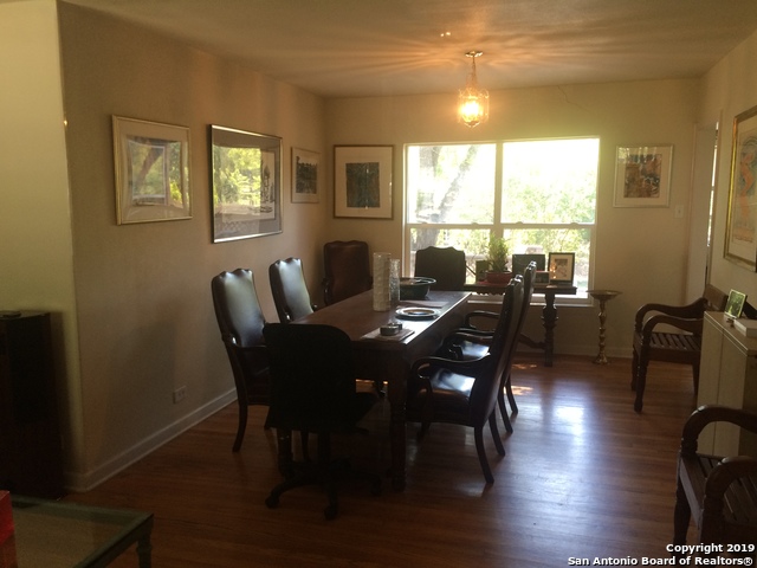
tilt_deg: -8.2
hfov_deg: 61.7
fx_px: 634
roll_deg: +0.8
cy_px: 284
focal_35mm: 29
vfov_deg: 48.2
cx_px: 378
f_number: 2.2
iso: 50
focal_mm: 4.15
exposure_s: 1/30
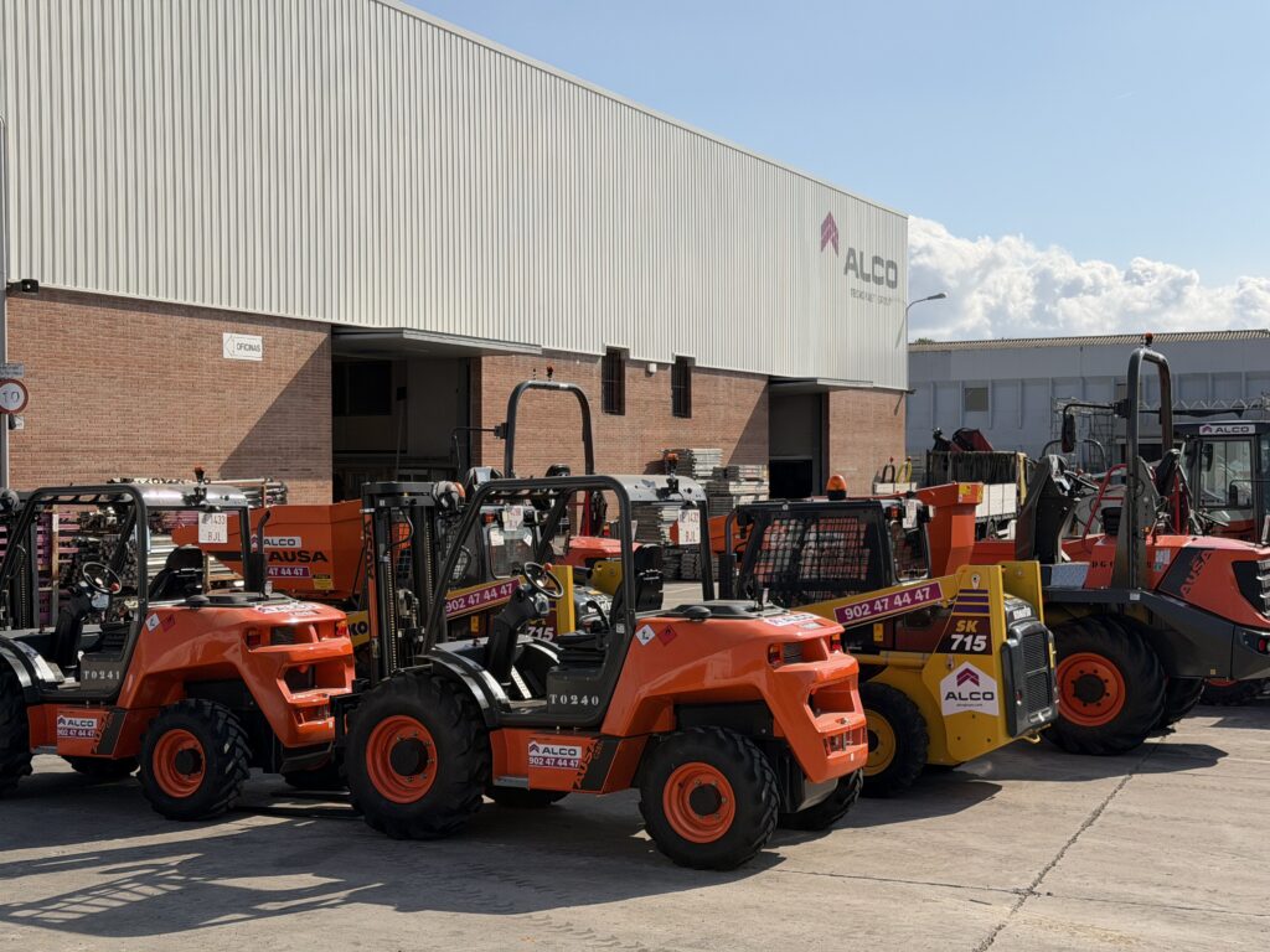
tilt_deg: -0.4
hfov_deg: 39.7
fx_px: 1761
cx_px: 635
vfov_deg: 30.3
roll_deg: +0.1
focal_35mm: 48
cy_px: 476
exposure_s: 1/7874
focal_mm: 6.76
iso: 80
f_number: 1.78
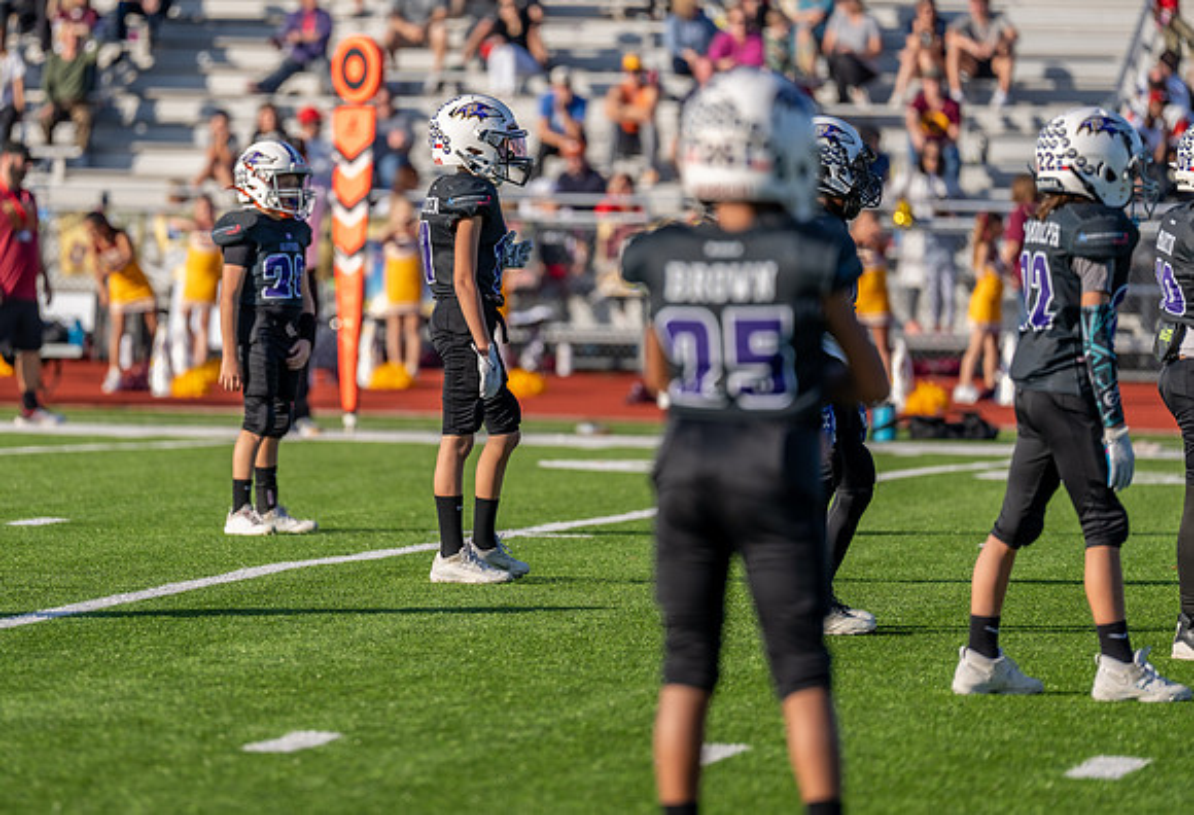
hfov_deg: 7.9
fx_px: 8637
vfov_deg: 5.4
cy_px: 328
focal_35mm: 259
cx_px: 467
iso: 100
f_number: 2.8
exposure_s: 1/1250
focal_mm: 200
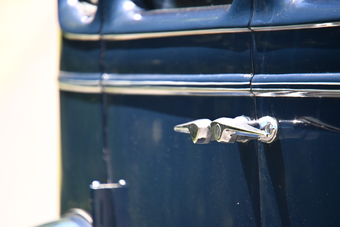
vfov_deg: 3.2
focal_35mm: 436
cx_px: 170
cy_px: 114
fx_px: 4122
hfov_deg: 4.7
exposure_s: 1/250
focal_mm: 291
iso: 2000
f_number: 6.3
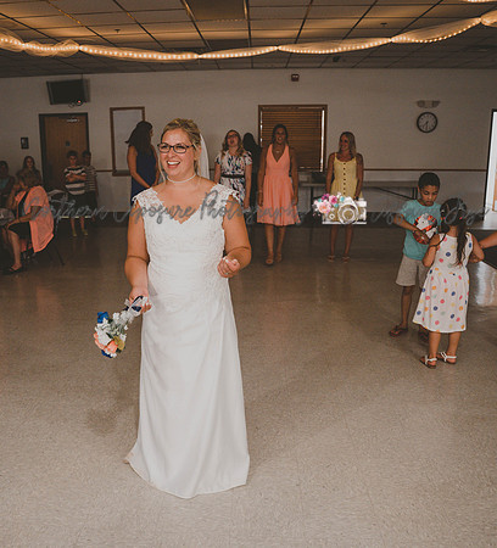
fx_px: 549
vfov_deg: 53.1
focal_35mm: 32
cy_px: 274
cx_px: 206
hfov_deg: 48.5
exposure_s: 1/125
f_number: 2.8
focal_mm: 24
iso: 3200
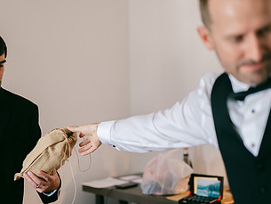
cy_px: 136
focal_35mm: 65
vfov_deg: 22.5
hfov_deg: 29.6
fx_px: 509
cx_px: 90
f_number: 1.2
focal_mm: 35
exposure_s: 1/160
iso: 400
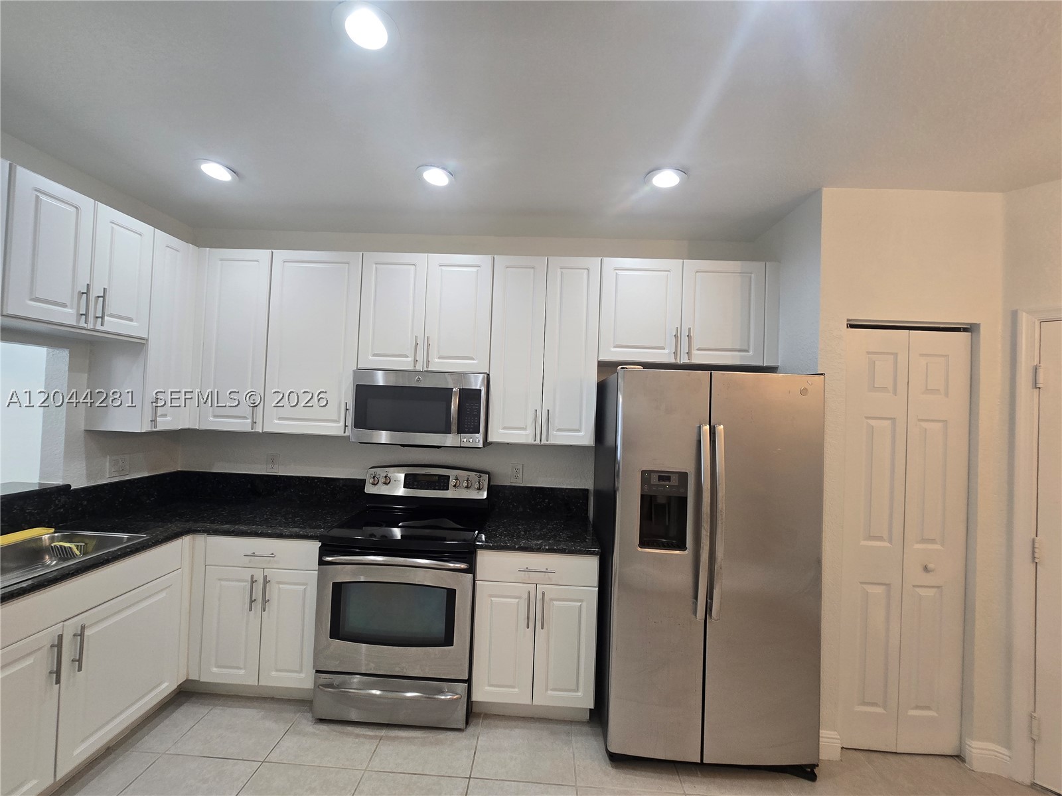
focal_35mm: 13
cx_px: 531
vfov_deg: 89.9
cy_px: 398
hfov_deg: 106.2
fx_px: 399
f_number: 2.2
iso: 100
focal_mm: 2.2
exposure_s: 1/60
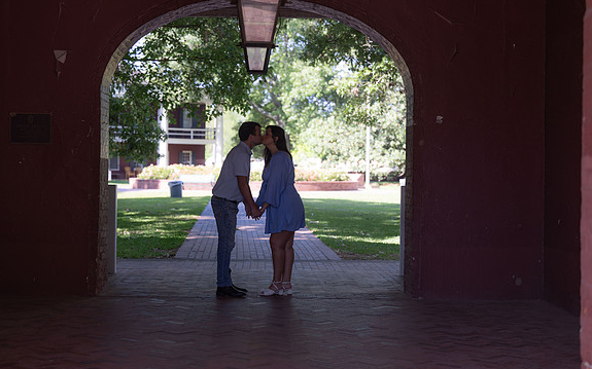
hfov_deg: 28.6
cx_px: 297
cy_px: 179
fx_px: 1161
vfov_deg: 18.1
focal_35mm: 72
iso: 100
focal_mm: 70
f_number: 2.8
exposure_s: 1/250
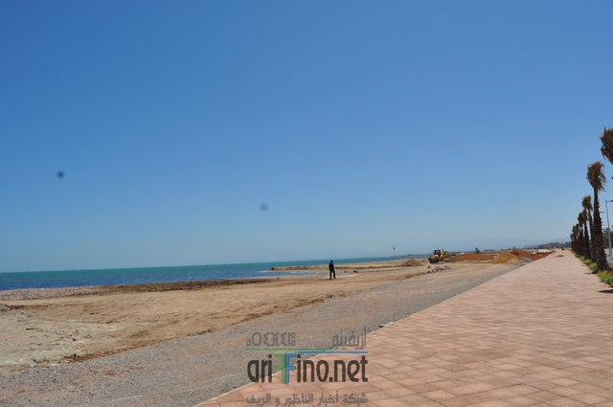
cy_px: 204
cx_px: 306
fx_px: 459
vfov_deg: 47.8
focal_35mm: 27
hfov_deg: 67.4
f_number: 11
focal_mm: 18
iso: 200
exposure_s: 1/500
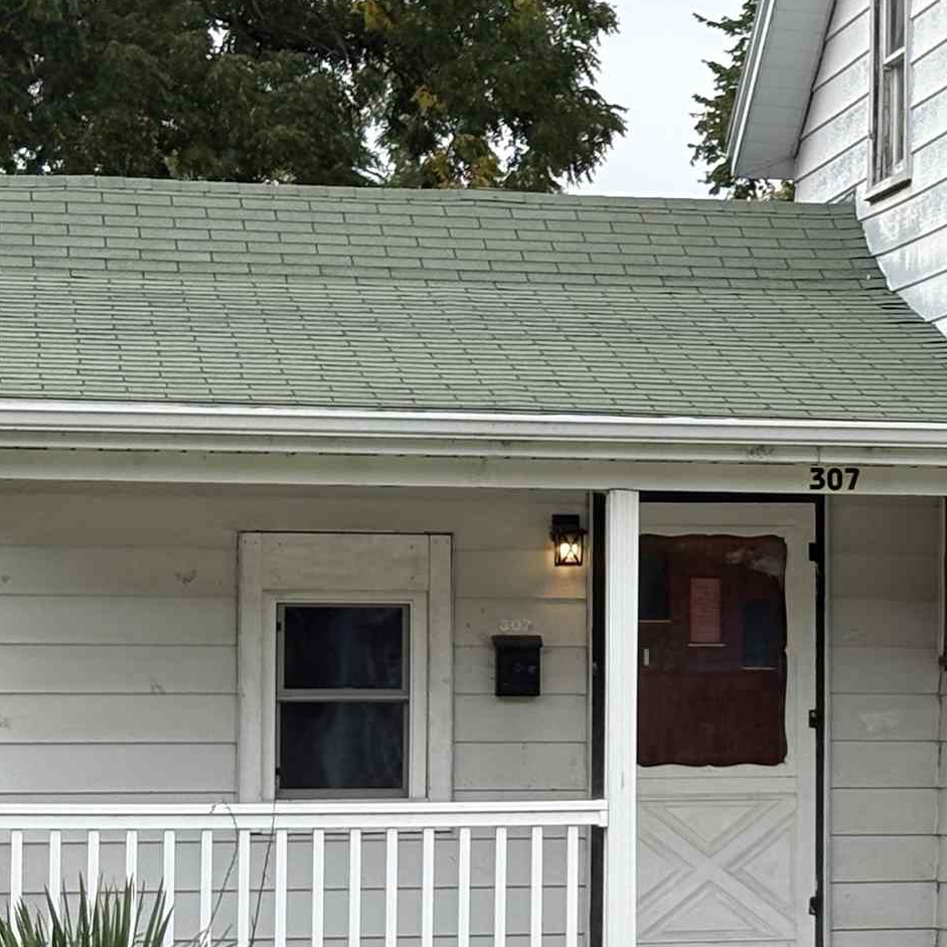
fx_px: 4643
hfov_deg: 11.3
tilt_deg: +2.4
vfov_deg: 11.6
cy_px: 544
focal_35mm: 150
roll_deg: +0.2
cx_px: 1285
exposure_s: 1/801
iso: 32
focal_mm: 5.96
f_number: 1.6
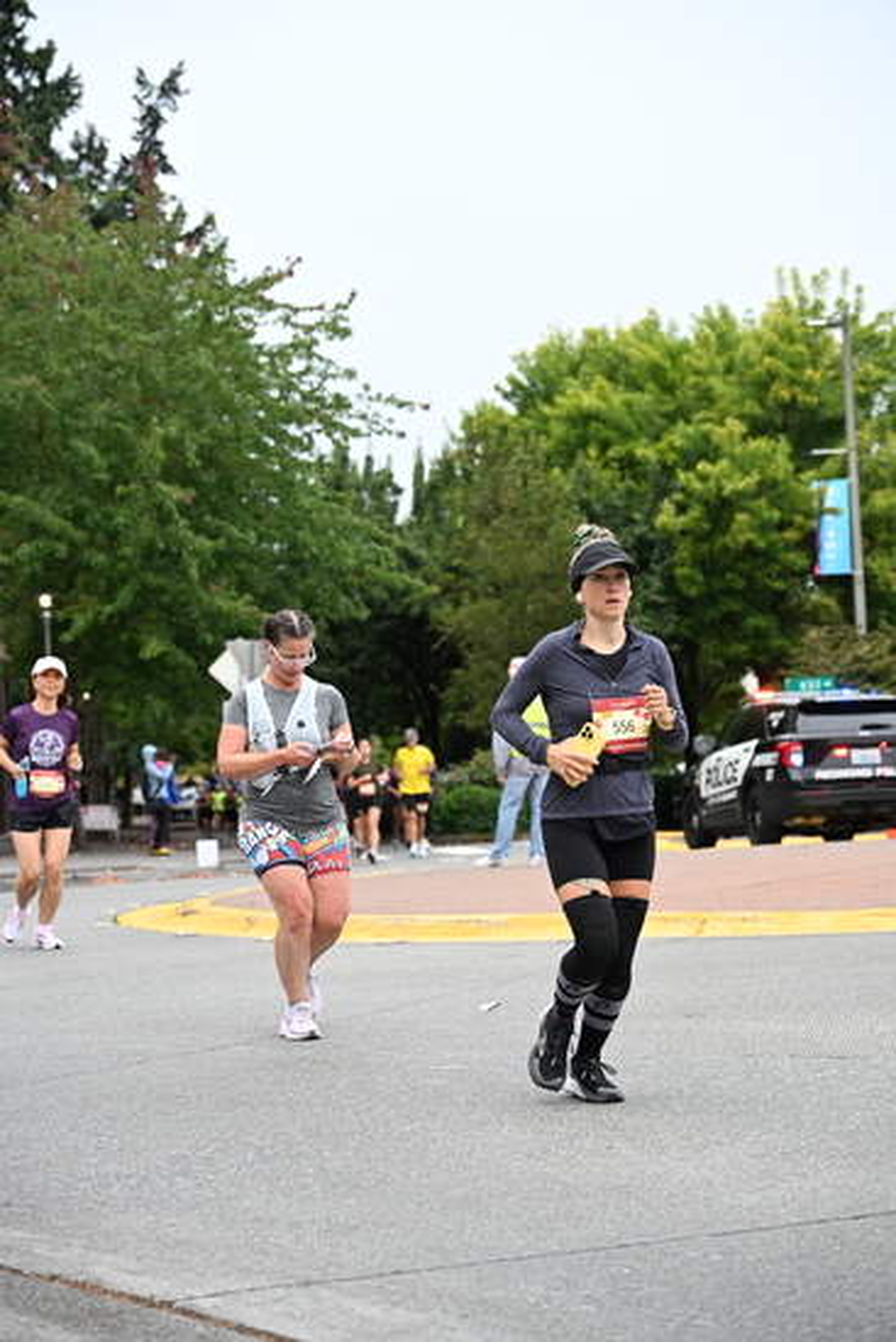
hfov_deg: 19.7
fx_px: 2574
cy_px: 671
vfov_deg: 29.2
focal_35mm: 69
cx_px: 448
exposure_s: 1/800
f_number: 4
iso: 1600
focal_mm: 69
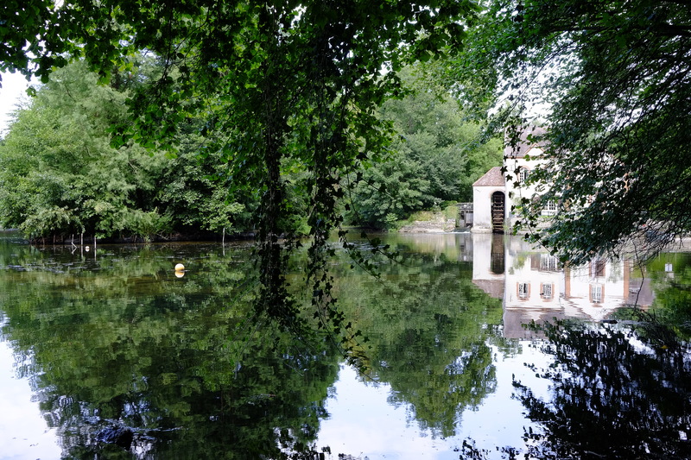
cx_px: 346
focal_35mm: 35
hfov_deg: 54.4
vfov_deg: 37.8
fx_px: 672
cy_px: 230
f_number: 11
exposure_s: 1/40
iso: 640
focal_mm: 23
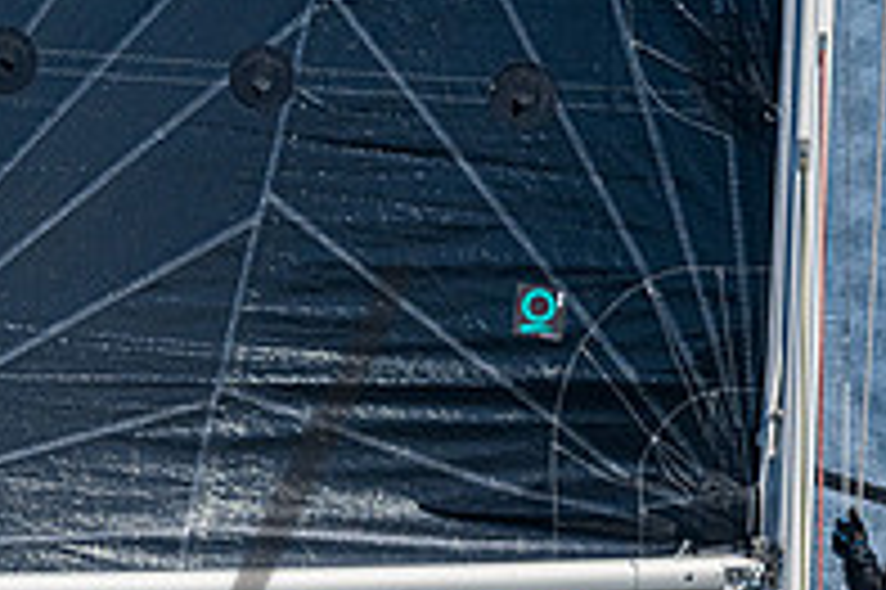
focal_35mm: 616
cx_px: 547
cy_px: 839
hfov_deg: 3.4
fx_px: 15147
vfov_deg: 2.2
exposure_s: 1/6400
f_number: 6.3
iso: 400
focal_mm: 195
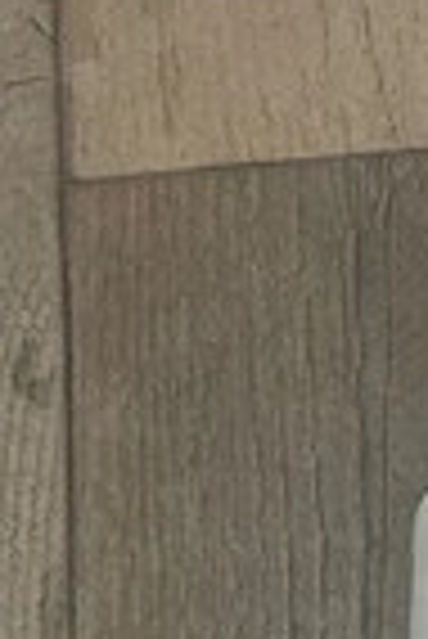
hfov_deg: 16.7
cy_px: 734
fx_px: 1352
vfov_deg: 24.5
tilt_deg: -81.7
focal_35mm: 76
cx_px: 604
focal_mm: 5.1
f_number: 1.6
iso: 640
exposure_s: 1/38
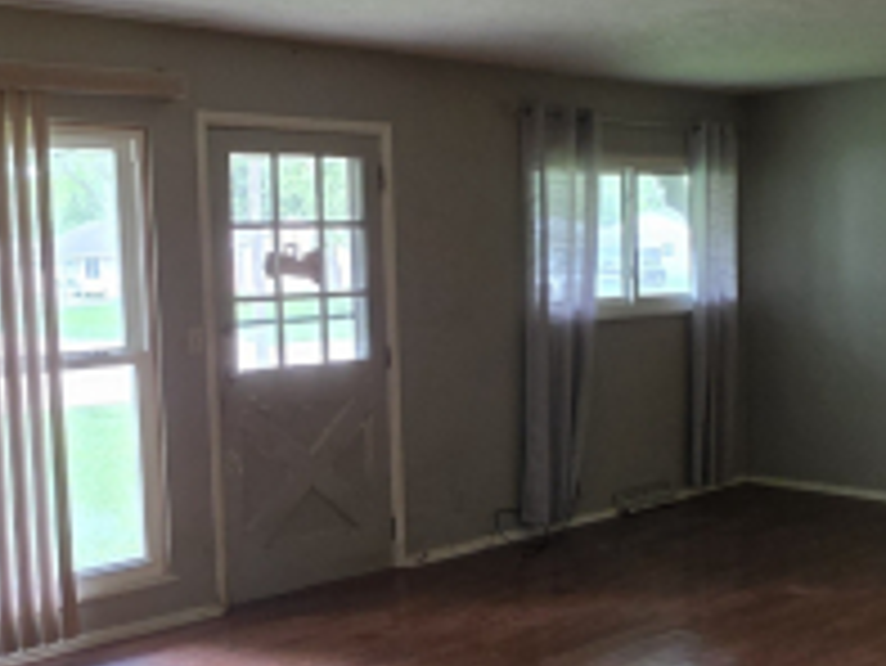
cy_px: 387
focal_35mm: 44
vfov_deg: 32.8
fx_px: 1127
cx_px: 430
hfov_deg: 42.9
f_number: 1.9
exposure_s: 1/60
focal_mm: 2.2
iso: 500
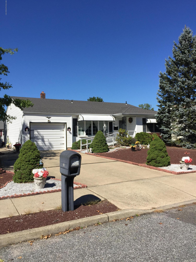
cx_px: 98
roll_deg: +2.1
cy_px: 131
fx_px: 219
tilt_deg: +0.2
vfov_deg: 61.7
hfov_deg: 48.2
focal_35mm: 29
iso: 32
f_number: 2.2
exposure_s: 1/2639
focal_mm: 4.15
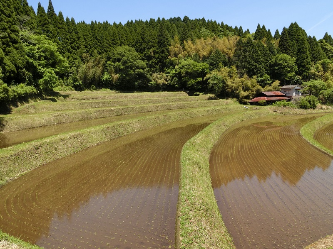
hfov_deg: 69.4
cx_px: 166
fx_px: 240
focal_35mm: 25
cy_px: 124
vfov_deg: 54.9
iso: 80
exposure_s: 1/640
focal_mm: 4.5
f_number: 3.5
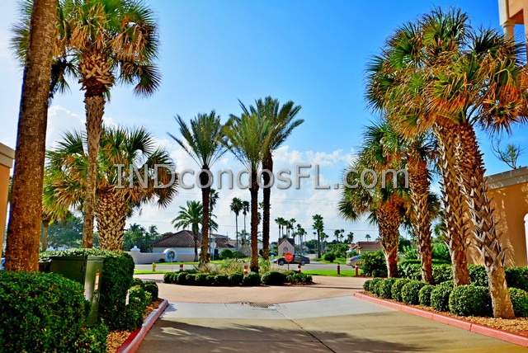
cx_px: 264
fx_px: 484
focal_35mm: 33
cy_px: 176
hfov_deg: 57.2
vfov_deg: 40.0
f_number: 9
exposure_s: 1/250
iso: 100
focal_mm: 22
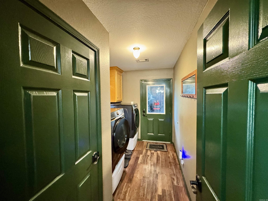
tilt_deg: -2.3
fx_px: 108
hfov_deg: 102.1
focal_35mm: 14
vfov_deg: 85.7
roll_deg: +0.9
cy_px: 100
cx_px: 134
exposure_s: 1/60
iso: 1000
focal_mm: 2.22
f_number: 2.2
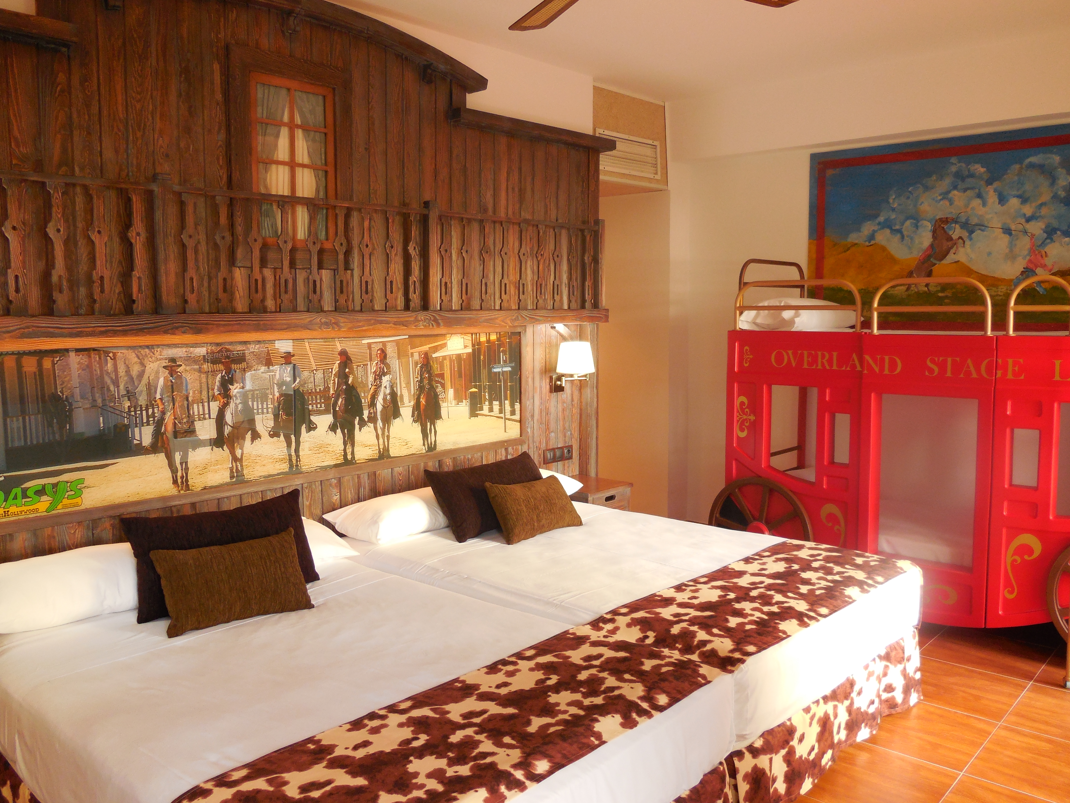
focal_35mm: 30
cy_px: 402
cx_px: 535
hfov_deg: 60.0
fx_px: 927
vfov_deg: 46.8
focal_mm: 5.3
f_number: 3.2
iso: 250
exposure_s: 1/30
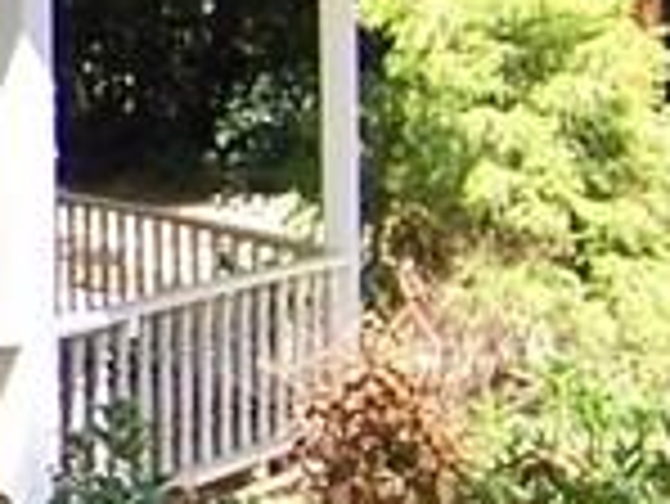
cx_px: -1367
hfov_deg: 9.6
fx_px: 3061
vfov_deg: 9.1
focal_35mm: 158
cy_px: -274
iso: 64
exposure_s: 1/125
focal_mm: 3.8
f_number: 2.8
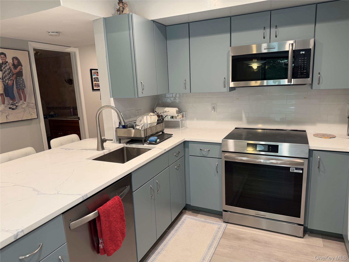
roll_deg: +2.5
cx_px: 174
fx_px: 242
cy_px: 131
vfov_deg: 56.8
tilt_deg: -11.6
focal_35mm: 24
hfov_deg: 71.6
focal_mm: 6.76
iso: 125
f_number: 1.78
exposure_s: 1/60
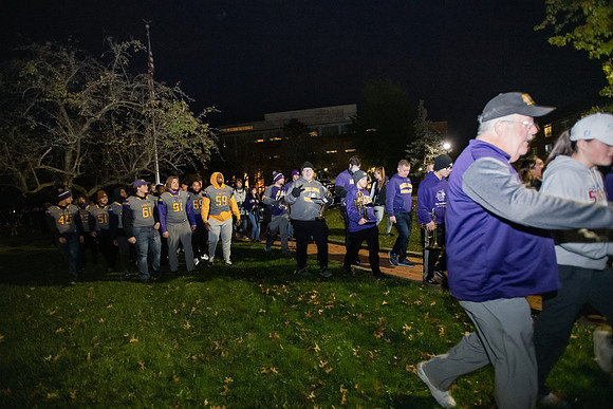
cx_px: 306
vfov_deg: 70.5
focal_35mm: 17
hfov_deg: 93.3
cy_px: 204
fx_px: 290
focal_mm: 17
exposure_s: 1/60
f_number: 3.2
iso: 6400
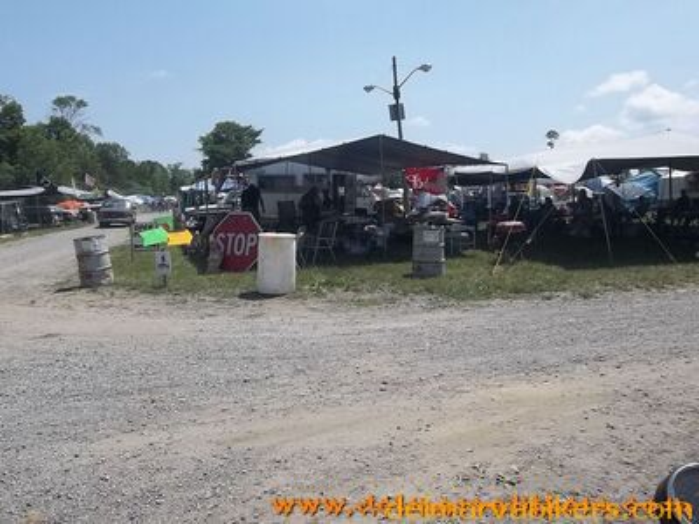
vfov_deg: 44.2
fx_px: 646
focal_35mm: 32
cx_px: 350
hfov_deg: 56.8
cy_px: 262
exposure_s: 1/200
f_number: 9.4
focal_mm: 5.7
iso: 80
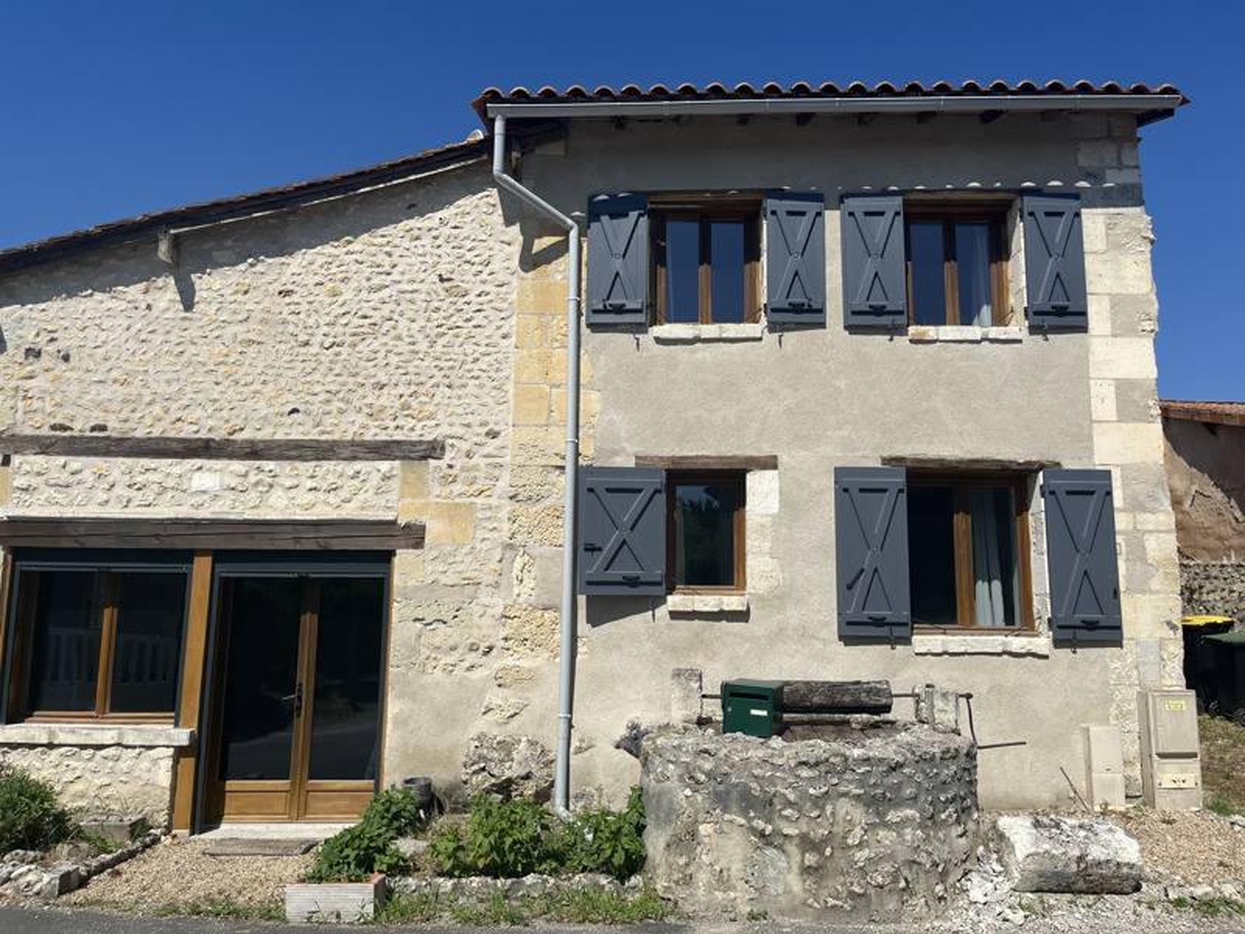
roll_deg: -0.4
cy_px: 467
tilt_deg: +8.6
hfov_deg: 67.3
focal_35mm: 26
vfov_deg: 53.1
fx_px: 935
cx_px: 622
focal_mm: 5.1
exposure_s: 1/7353
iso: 50
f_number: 1.6
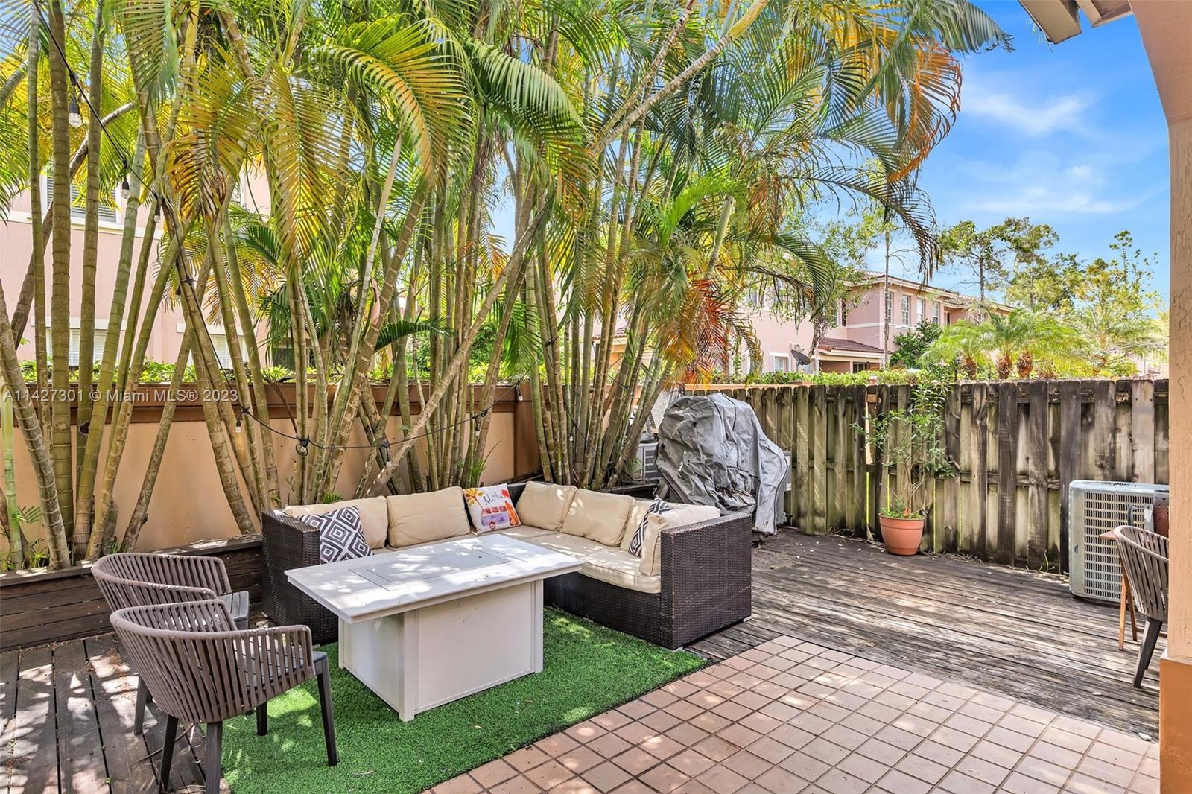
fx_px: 629
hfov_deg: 86.9
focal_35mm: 19
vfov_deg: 64.5
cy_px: 397
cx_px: 596
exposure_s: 1/50
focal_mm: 19
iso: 200
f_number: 8
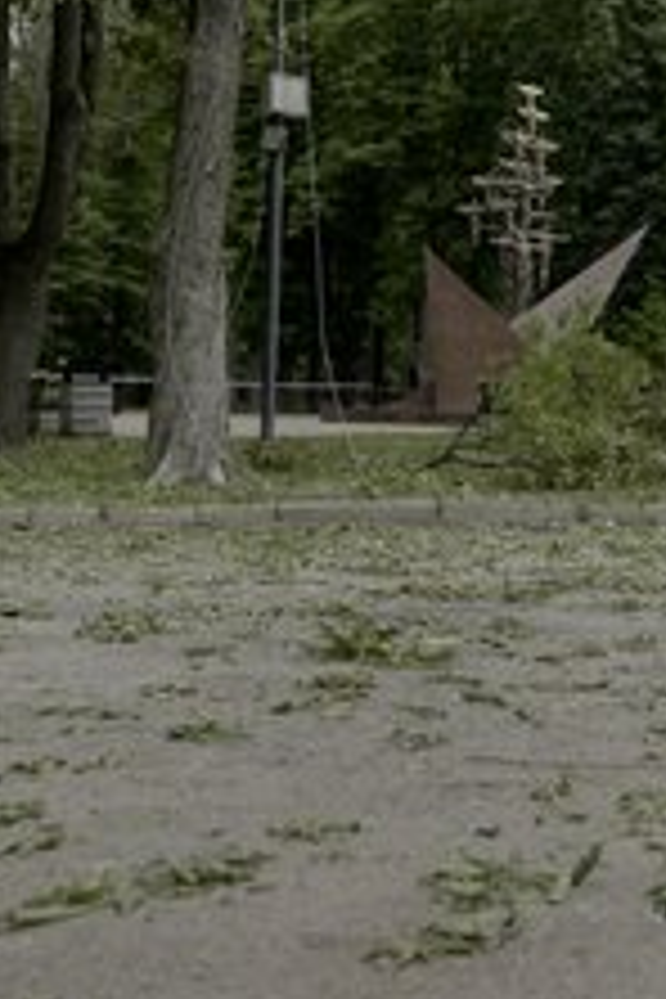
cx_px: 788
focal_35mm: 65
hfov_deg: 19.7
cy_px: 407
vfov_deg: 30.9
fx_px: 1804
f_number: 3.2
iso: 640
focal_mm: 36
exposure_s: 1/50
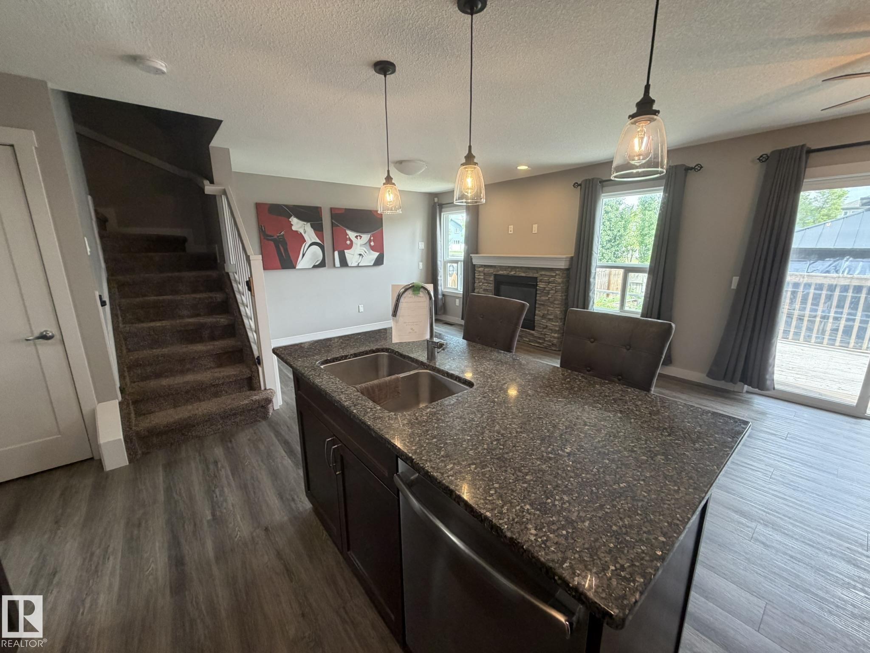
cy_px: 326
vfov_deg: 85.7
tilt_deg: -12.5
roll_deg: -0.5
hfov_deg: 102.1
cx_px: 435
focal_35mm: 14
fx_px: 352
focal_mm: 2.22
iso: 160
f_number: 2.2
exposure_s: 1/60
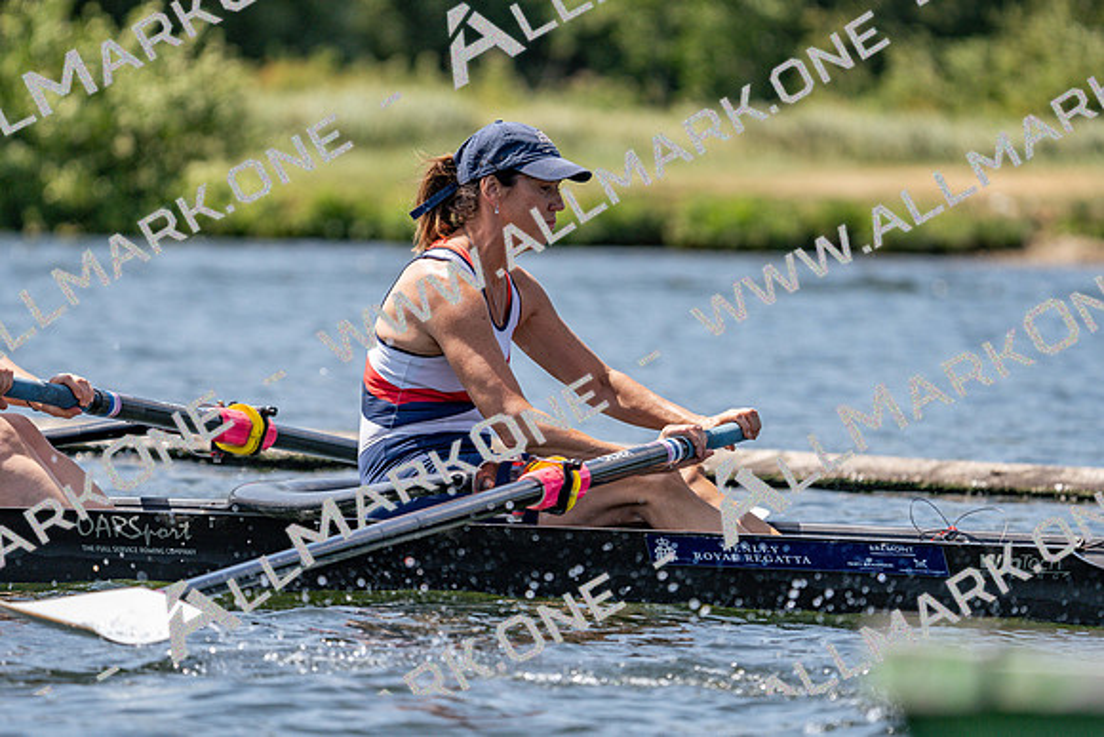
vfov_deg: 4.0
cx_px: 552
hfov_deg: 6.0
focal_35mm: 344
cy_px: 368
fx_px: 10551
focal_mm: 344
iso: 400
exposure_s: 1/2000
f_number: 6.3
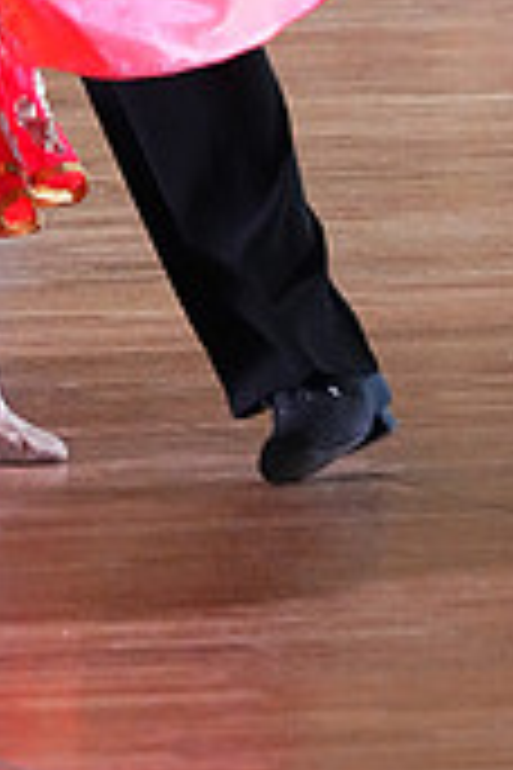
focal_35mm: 680
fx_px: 14534
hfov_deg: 2.0
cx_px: -146
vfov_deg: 3.0
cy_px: -509
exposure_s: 1/400
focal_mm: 200
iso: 10000
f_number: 5.6
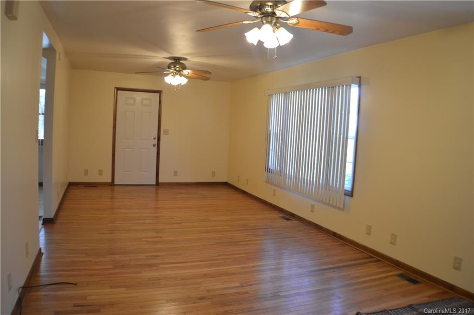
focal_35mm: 36
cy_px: 158
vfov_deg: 36.8
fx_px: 473
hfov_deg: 53.2
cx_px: 237
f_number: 4
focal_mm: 24
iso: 400
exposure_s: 1/50
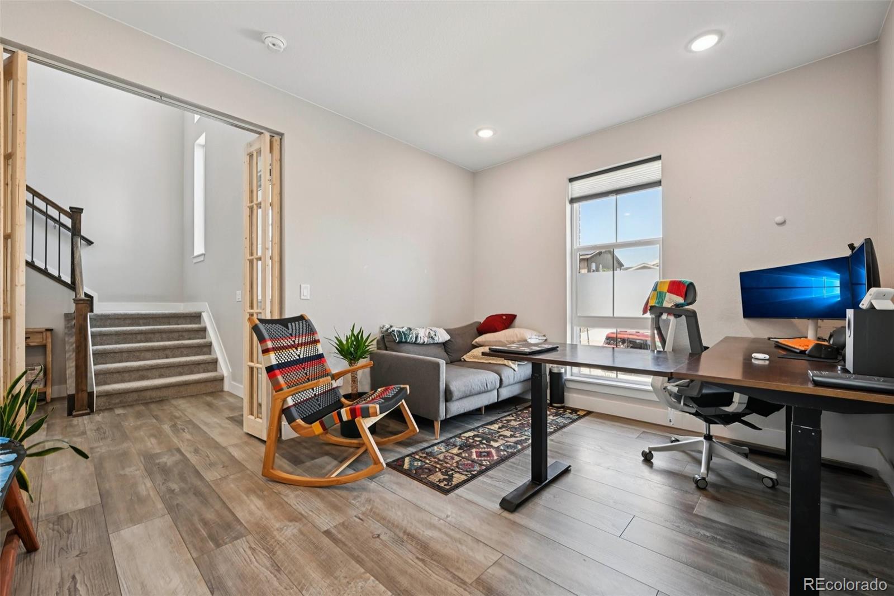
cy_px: 298
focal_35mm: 14
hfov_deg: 104.3
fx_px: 348
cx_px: 447
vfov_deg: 81.2
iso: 220
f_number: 10
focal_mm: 14
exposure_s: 1/15
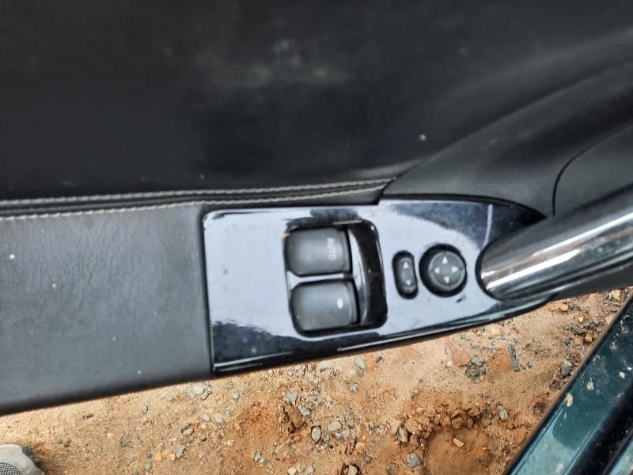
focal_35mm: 25
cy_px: 238
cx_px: 316
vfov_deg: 54.9
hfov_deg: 69.4
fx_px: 457
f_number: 2
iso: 40
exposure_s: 1/60
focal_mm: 4.6
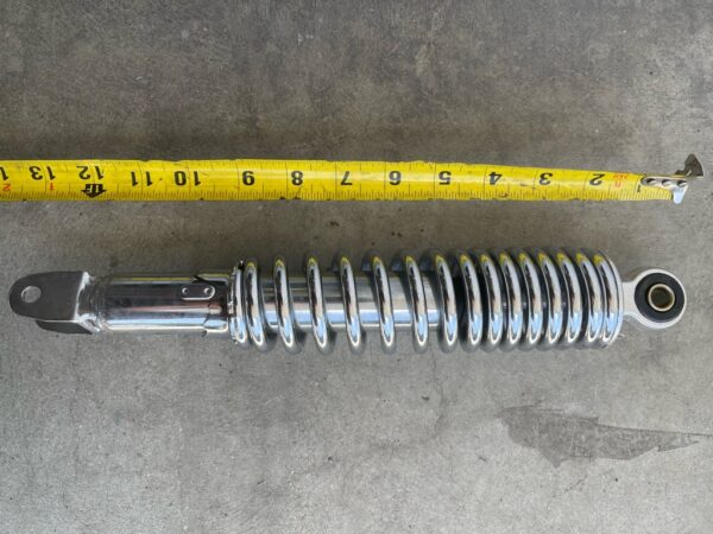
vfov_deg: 53.1
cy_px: 267
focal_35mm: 26
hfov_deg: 67.3
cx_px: 356
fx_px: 536
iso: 32
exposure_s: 1/472
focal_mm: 5.1
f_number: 1.6
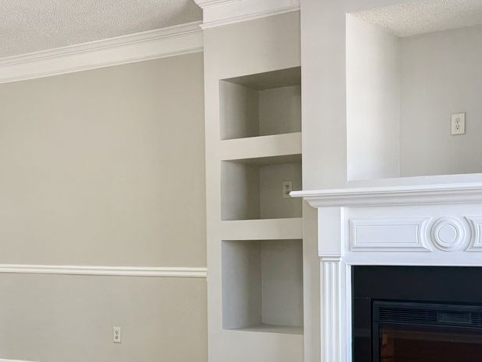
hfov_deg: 33.2
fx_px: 808
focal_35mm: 58
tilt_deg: -1.0
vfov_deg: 25.1
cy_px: 249
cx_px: 248
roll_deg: +0.8
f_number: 1.78
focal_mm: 6.76
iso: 80
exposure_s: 1/120
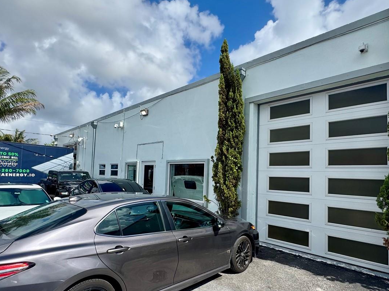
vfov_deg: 63.2
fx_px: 236
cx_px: 195
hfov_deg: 79.0
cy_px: 164
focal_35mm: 21
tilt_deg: +3.7
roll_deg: -1.1
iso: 50
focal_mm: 2.22
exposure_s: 1/2674
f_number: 2.2
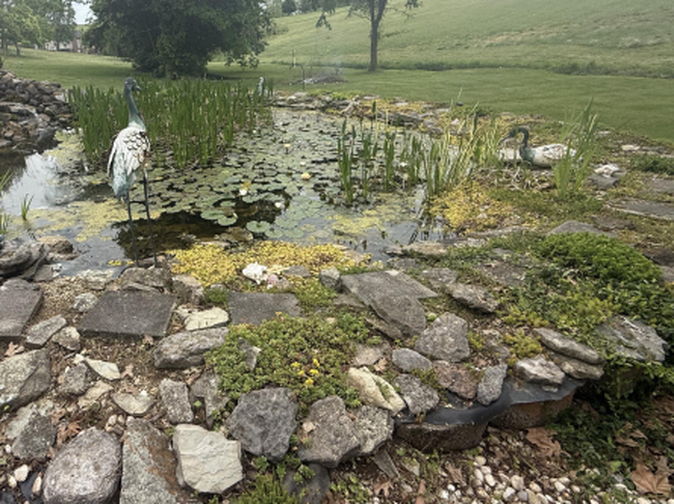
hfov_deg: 76.3
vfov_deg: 62.8
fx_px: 409
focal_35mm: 21
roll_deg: +3.0
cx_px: 220
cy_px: 200
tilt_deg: -22.7
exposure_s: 1/569
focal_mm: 2.22
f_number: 2.2
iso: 50
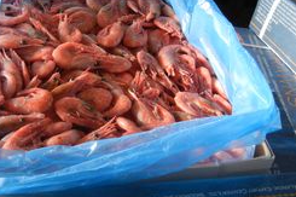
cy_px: 128
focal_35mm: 51
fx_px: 419
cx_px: 92
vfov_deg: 26.3
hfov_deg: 38.3
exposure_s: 1/8
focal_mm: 5.4
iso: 400
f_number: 3.5
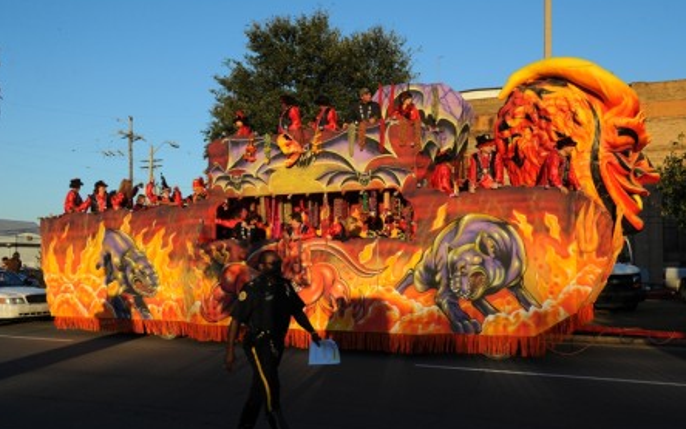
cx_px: 343
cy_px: 223
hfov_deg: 58.1
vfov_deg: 38.4
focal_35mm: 33
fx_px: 617
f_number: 7.1
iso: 320
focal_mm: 32
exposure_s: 1/640
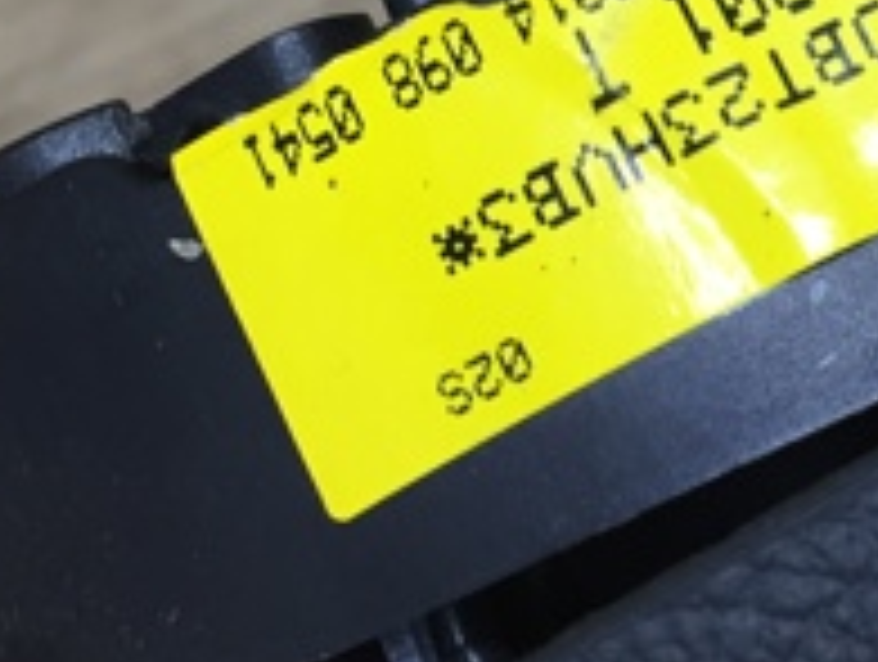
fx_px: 2414
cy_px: 54
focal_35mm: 95
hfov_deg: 20.2
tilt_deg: -54.8
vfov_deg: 15.4
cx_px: 797
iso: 50
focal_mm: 4.15
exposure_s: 1/33
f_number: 2.2
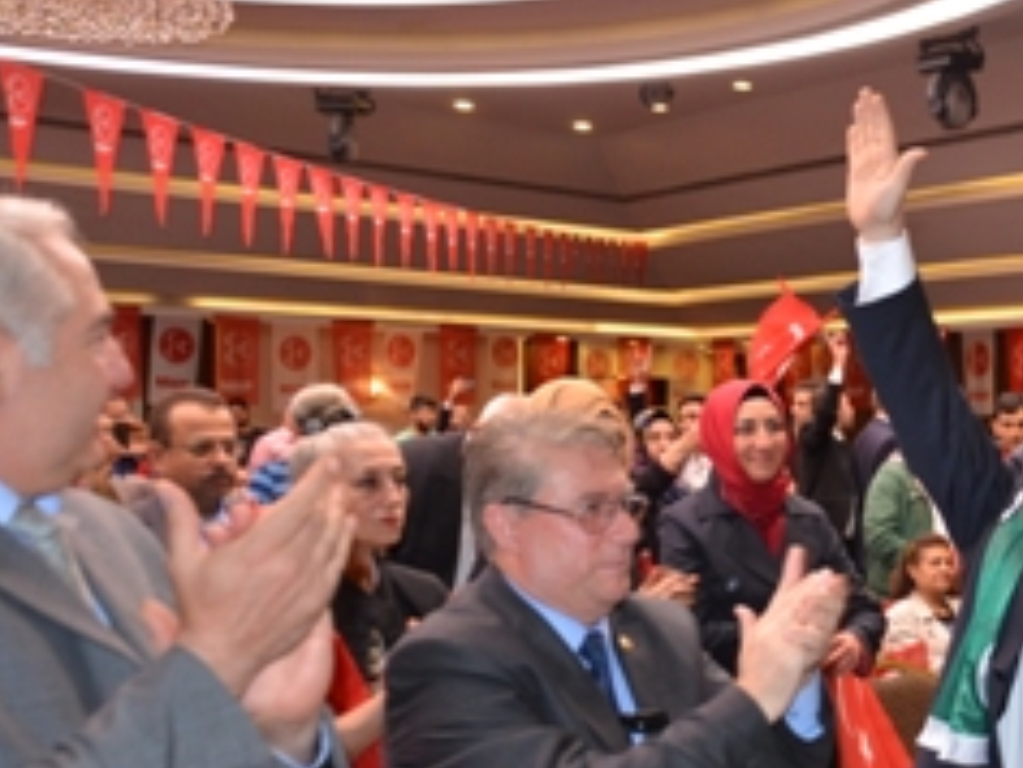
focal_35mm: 49
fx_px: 1449
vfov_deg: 29.6
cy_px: 481
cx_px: 932
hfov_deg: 36.3
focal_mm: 18
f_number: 3.5
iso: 800
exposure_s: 1/60
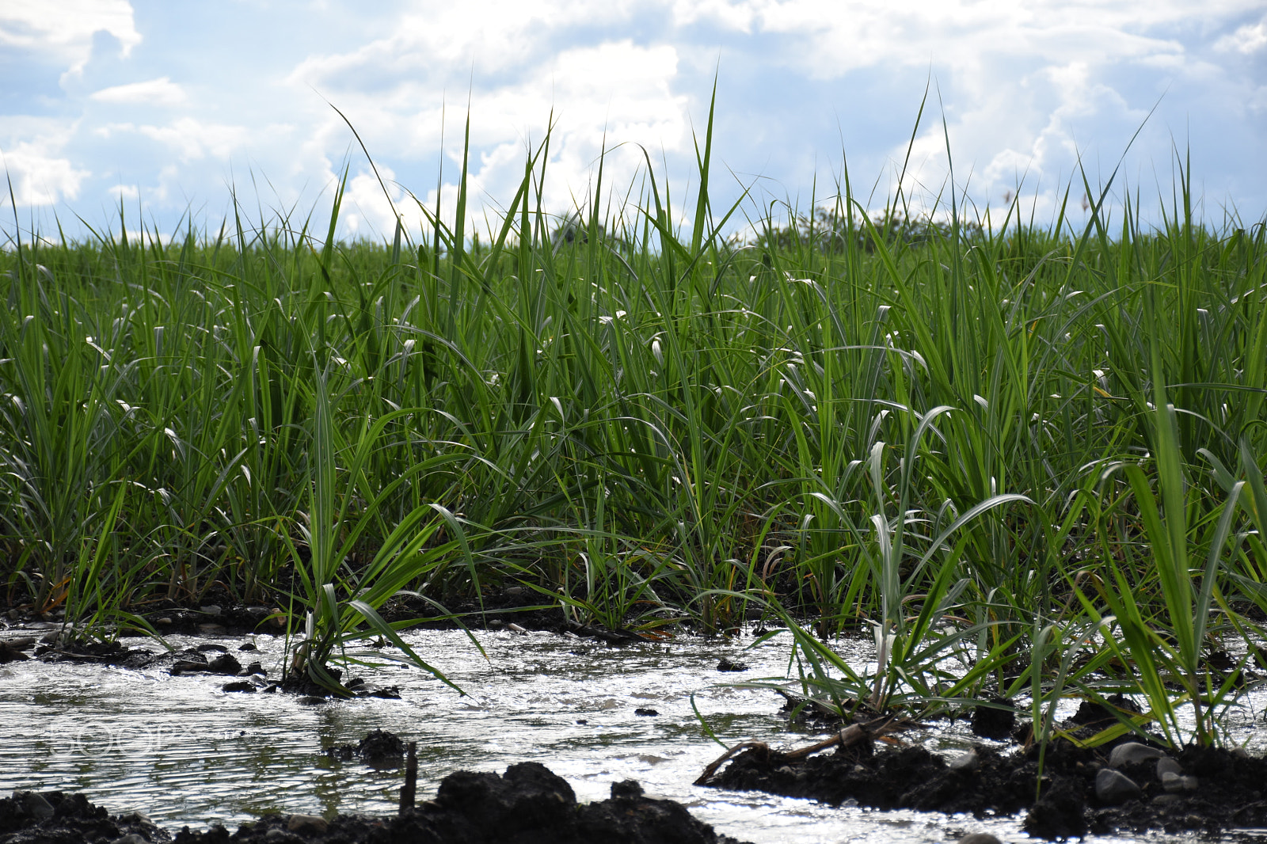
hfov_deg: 18.2
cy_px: 422
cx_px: 634
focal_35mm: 112
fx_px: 3958
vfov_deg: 12.2
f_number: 5.6
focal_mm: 75
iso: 400
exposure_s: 1/2500
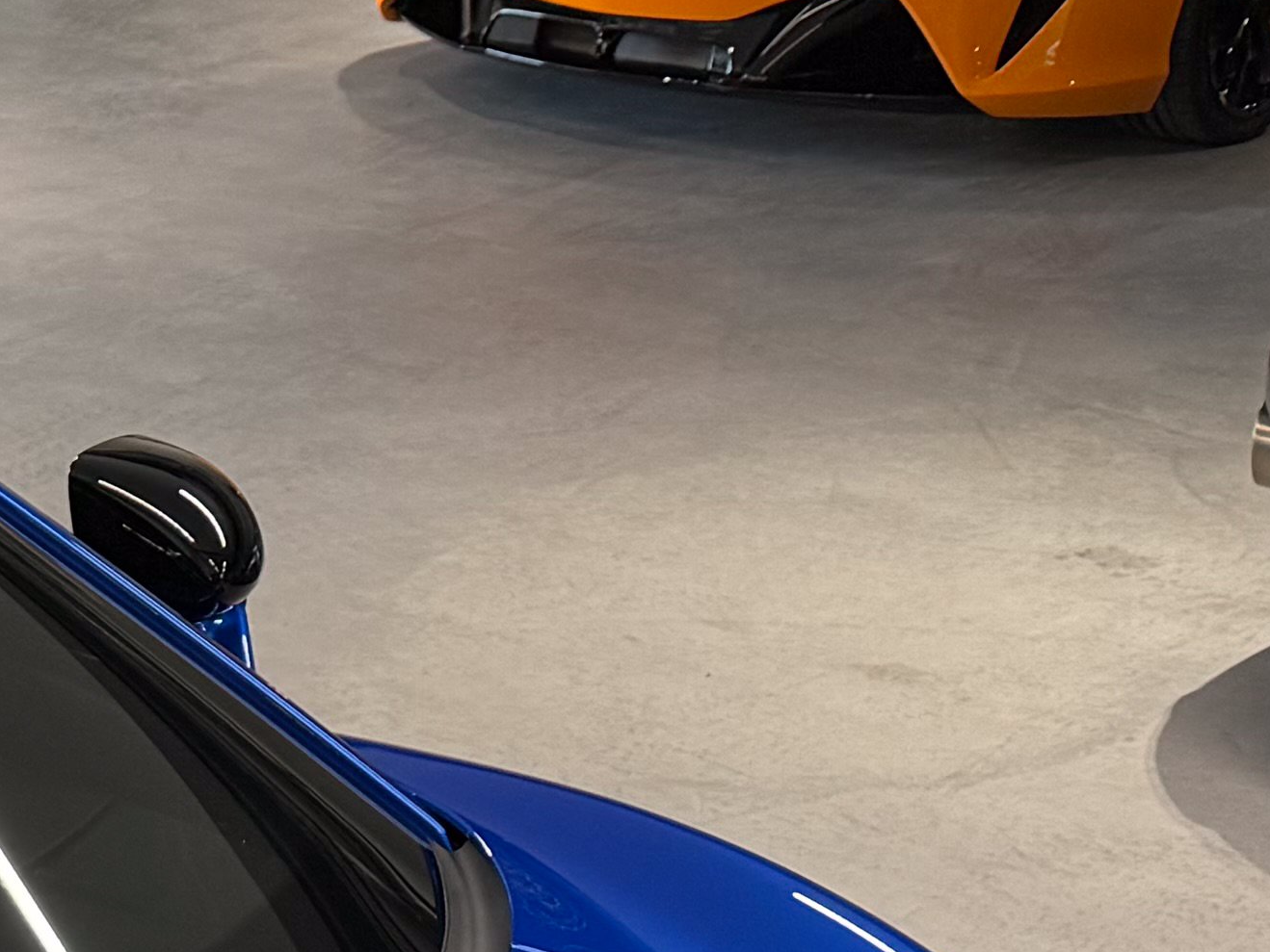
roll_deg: +0.5
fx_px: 3816
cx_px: -641
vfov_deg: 12.7
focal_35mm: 104
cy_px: 1837
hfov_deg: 17.1
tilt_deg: -32.4
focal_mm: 6.76
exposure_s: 1/75
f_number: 1.78
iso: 200
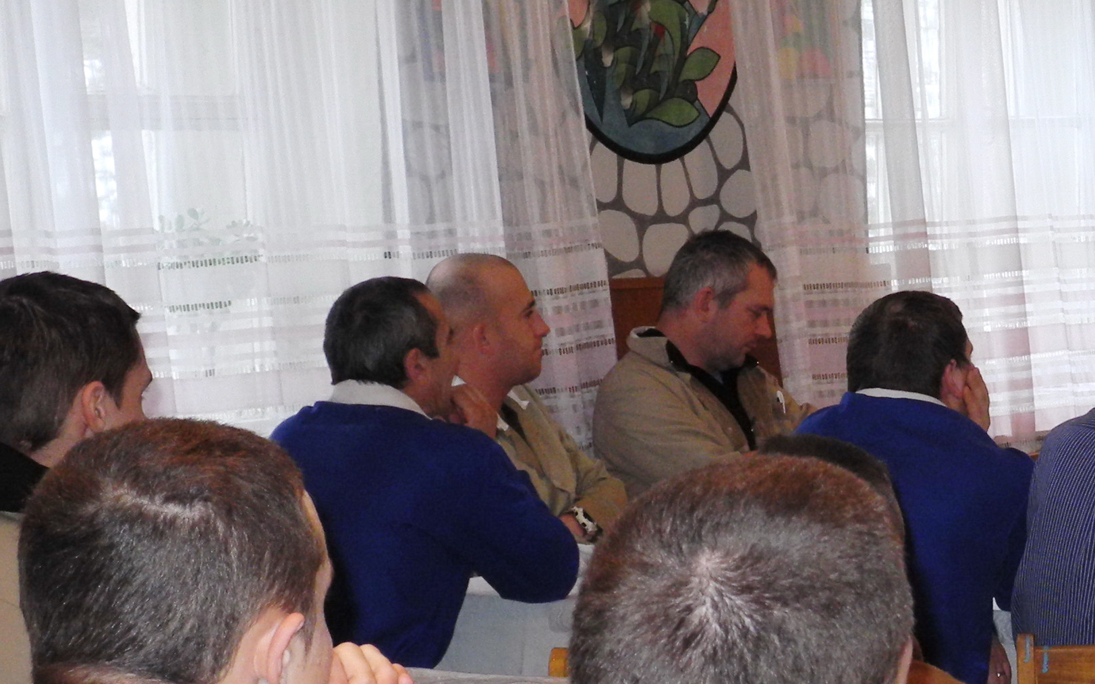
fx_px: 4834
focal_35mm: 162
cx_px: 1183
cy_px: 503
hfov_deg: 12.7
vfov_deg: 8.1
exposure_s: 1/30
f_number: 4
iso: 310
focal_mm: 14.5
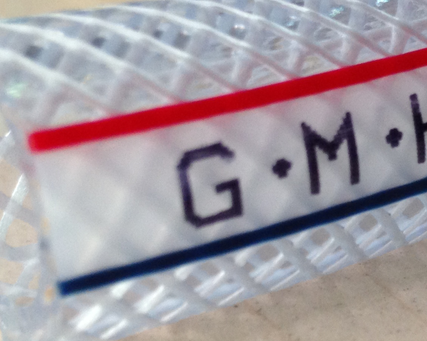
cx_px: 375
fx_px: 1175
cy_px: 251
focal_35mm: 93
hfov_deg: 20.2
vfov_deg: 16.5
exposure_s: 1/20
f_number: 2.4
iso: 125
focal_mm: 4.13
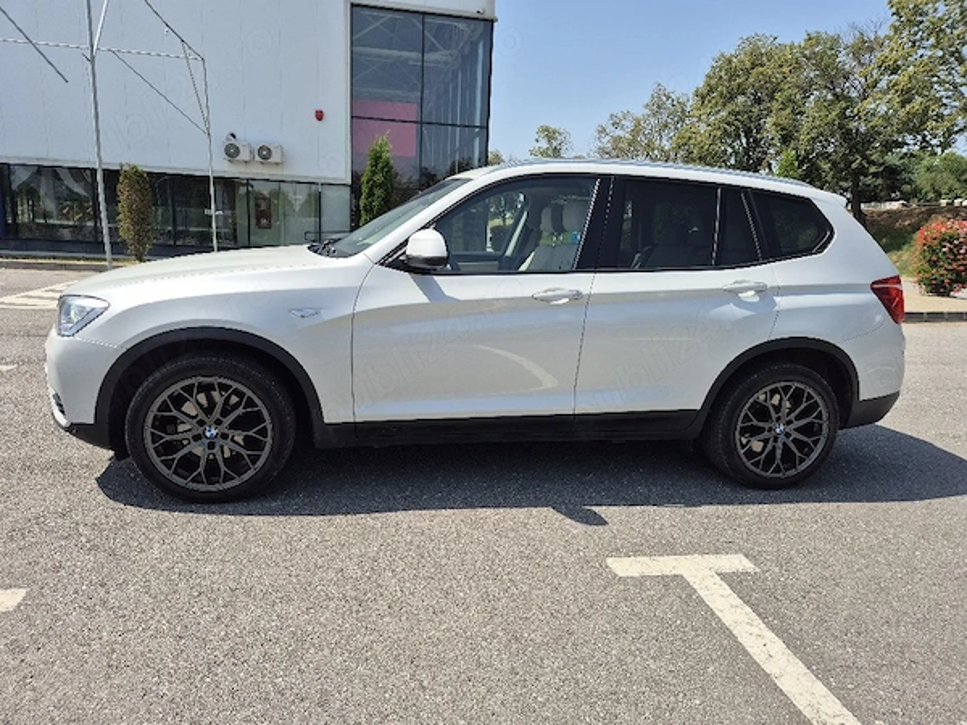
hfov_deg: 73.9
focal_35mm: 23
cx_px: 484
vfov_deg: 58.9
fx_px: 643
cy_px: 362
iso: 25
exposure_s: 1/2000
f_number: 1.8
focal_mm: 5.4
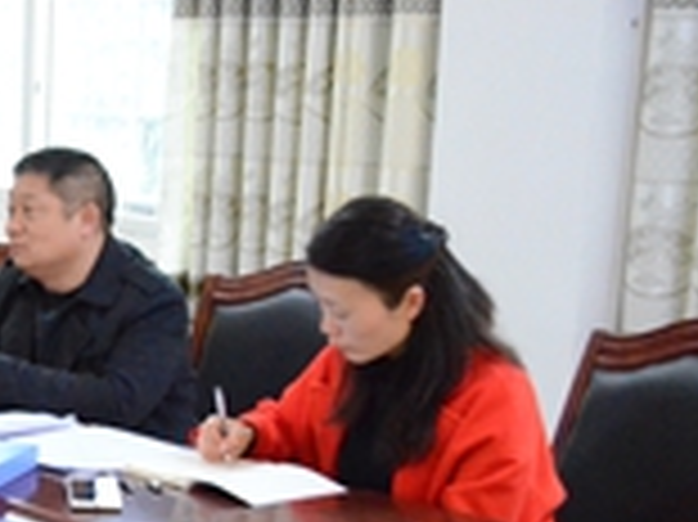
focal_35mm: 102
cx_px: -392
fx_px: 2055
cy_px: 506
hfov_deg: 17.1
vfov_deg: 14.3
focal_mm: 22
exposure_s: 1/125
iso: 6400
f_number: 5.6
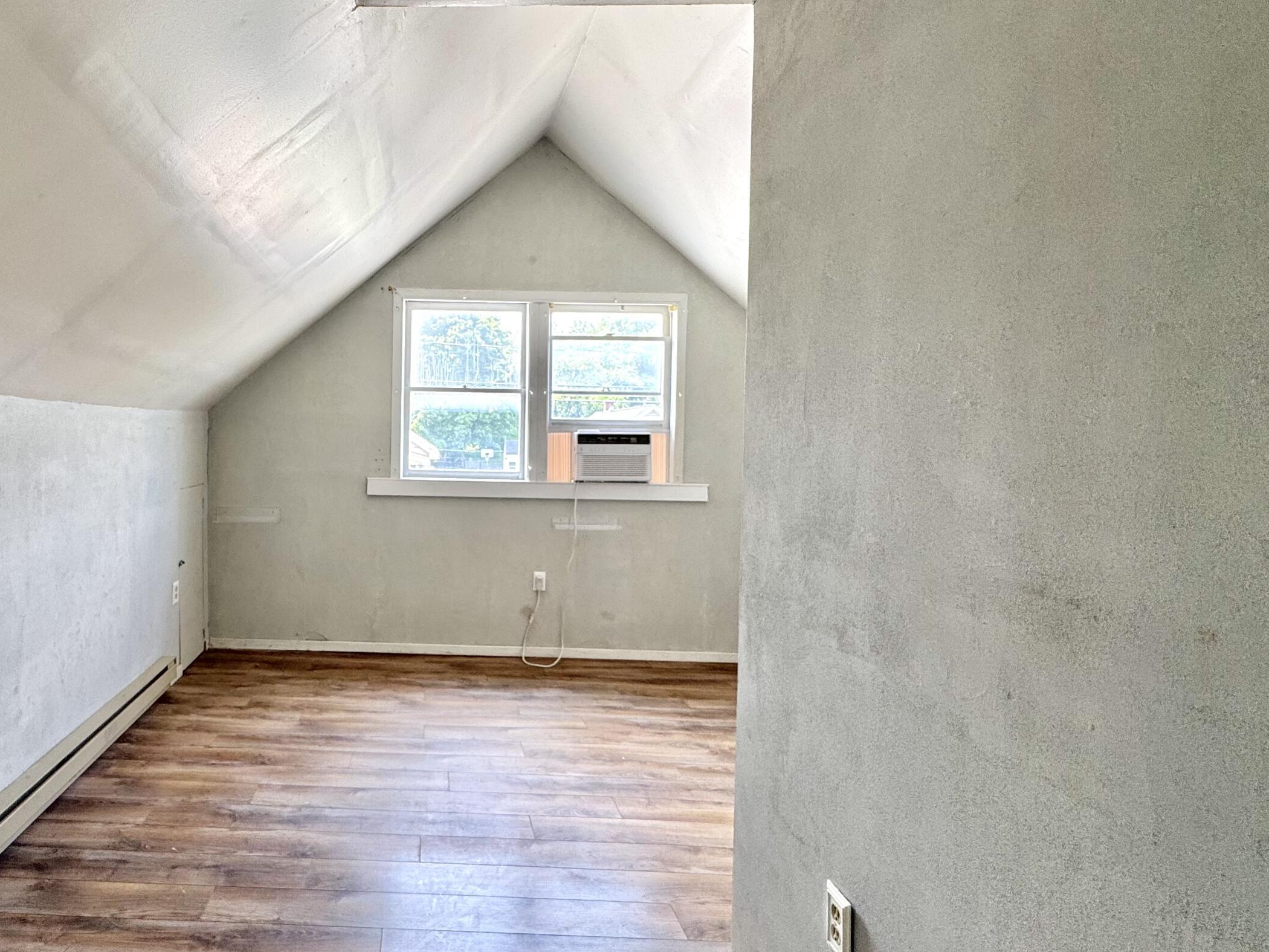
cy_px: 446
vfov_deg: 65.9
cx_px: 407
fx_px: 733
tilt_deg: -0.9
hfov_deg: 78.6
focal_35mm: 20
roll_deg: -0.3
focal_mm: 2.22
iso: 80
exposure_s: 1/99
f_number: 2.2
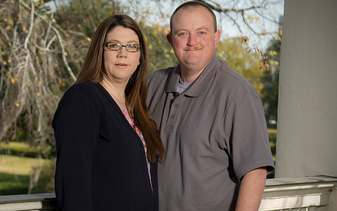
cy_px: 132
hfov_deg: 13.1
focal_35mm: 159
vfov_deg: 8.3
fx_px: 1461
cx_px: 125
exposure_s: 1/160
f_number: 8
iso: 160
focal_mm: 120
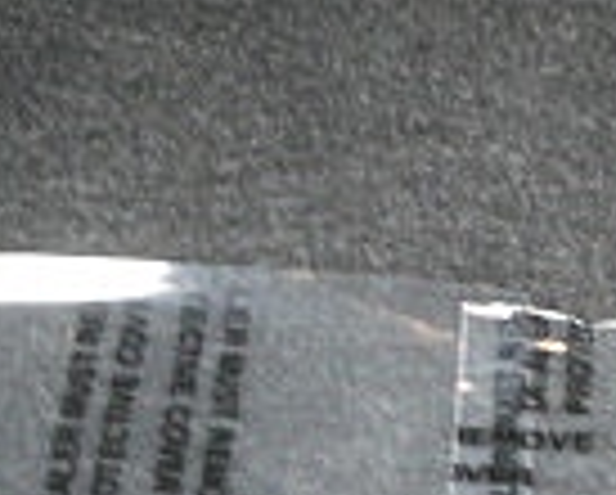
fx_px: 2994
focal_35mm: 164
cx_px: 540
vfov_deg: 9.4
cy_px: 279
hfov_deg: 11.7
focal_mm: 6.3
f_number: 2.8
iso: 200
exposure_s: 1/100
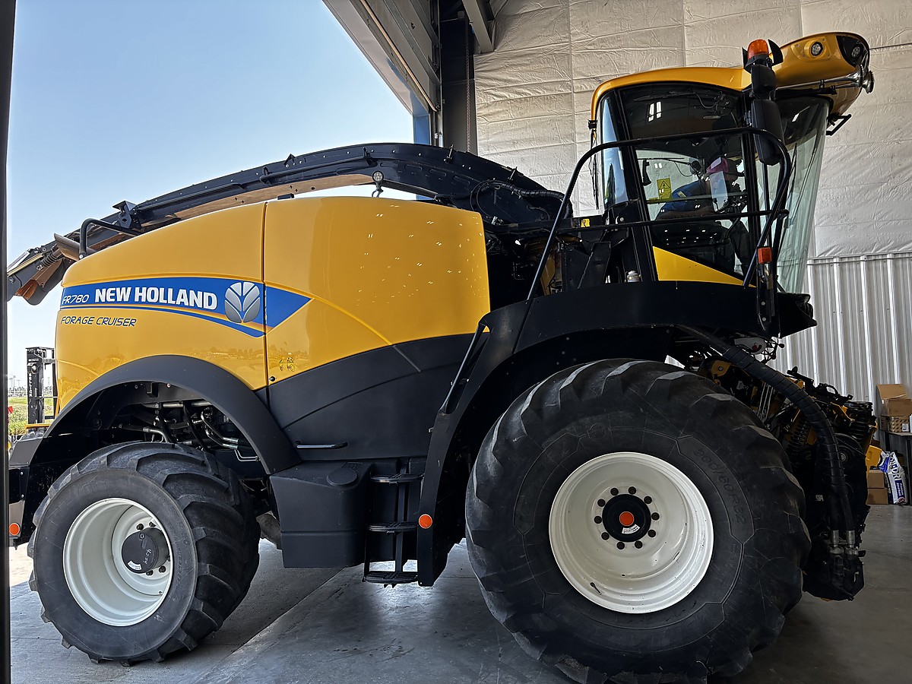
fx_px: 685
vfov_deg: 53.1
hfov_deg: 67.3
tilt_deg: +3.3
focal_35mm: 26
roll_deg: +2.3
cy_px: 342
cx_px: 456
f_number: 1.6
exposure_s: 1/316
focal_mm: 5.96
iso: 50
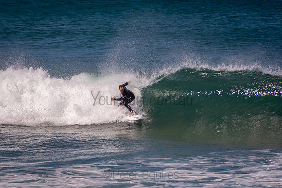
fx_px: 4701
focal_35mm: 600
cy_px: 94
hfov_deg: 3.4
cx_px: 141
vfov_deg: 2.3
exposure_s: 1/1250
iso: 125
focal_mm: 400
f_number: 5.6
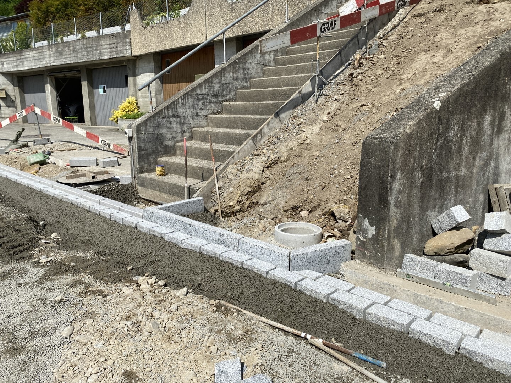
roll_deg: -1.9
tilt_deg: -12.0
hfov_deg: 67.3
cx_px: 256
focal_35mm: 26
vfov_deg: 53.1
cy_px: 192
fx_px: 384
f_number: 1.8
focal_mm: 4.25
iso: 32
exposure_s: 1/4608
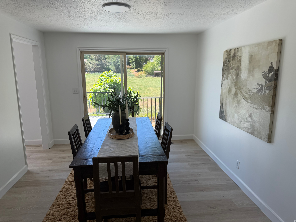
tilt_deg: -11.3
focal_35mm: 24
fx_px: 205
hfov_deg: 71.6
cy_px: 111
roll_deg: +0.8
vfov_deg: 56.8
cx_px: 148
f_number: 1.78
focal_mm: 6.76
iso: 80
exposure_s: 1/330
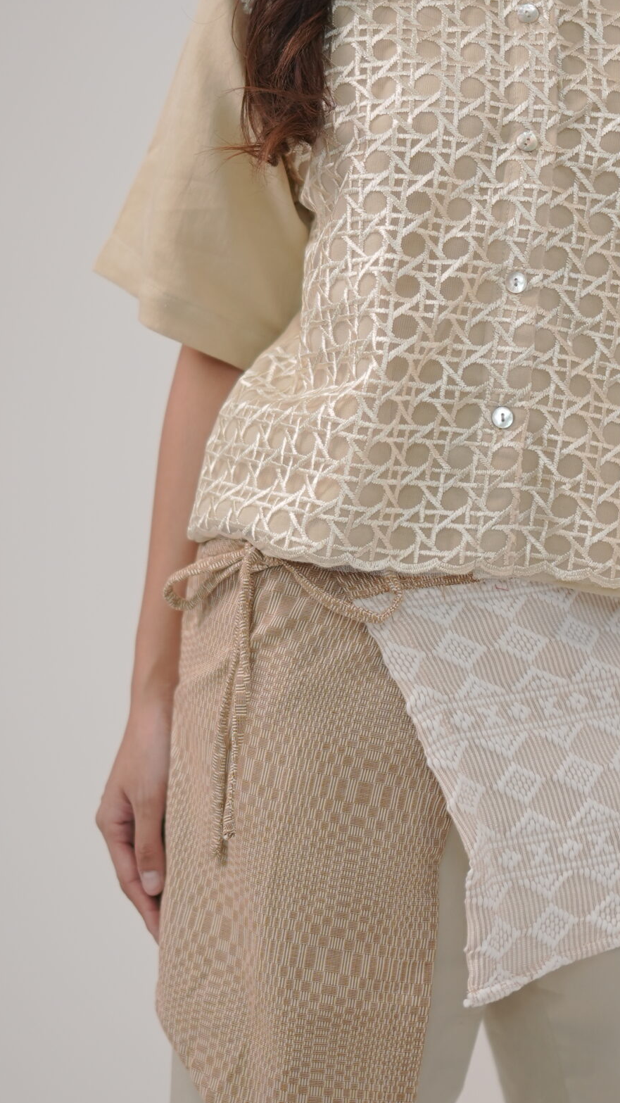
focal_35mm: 89
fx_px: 2602
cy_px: 527
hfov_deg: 13.5
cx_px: 483
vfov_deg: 23.9
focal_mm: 35
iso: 200
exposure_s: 1/200
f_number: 1.4
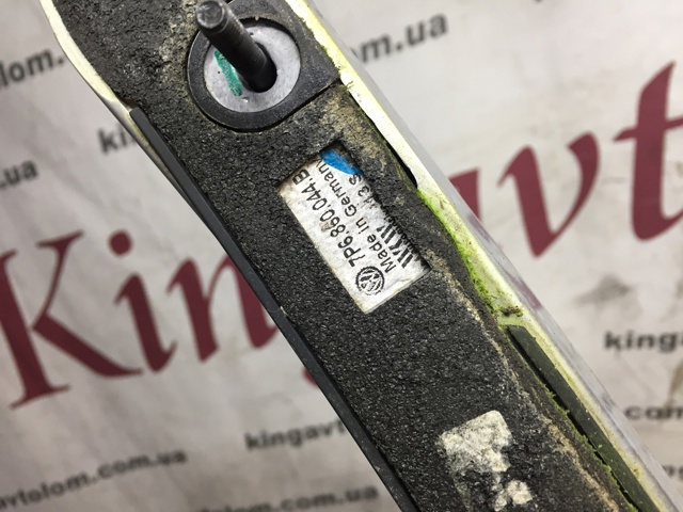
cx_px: 342
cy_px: 256
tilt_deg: -14.8
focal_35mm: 29
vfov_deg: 48.2
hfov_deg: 61.7
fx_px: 572
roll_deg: +18.1
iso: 40
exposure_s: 1/33
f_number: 2.2
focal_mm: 4.15
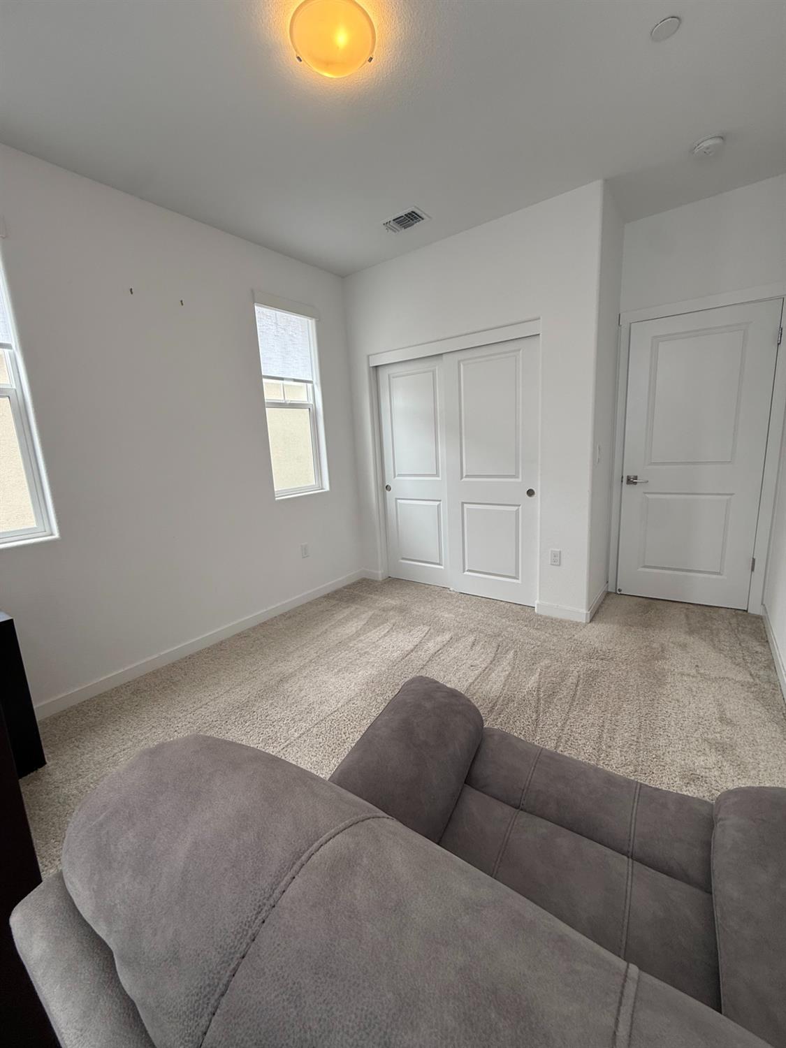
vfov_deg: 102.1
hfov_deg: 85.7
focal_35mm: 14
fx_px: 424
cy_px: 524
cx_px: 393
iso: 80
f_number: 2.2
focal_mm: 2.22
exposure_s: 1/120
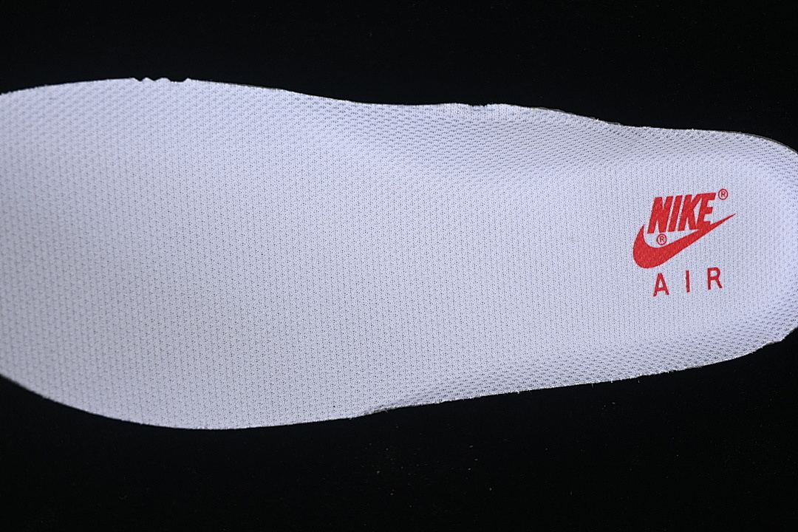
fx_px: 1662
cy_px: 266
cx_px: 399
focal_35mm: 75
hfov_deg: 27.0
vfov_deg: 18.2
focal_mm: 50
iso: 160
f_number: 7.1
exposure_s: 1/80
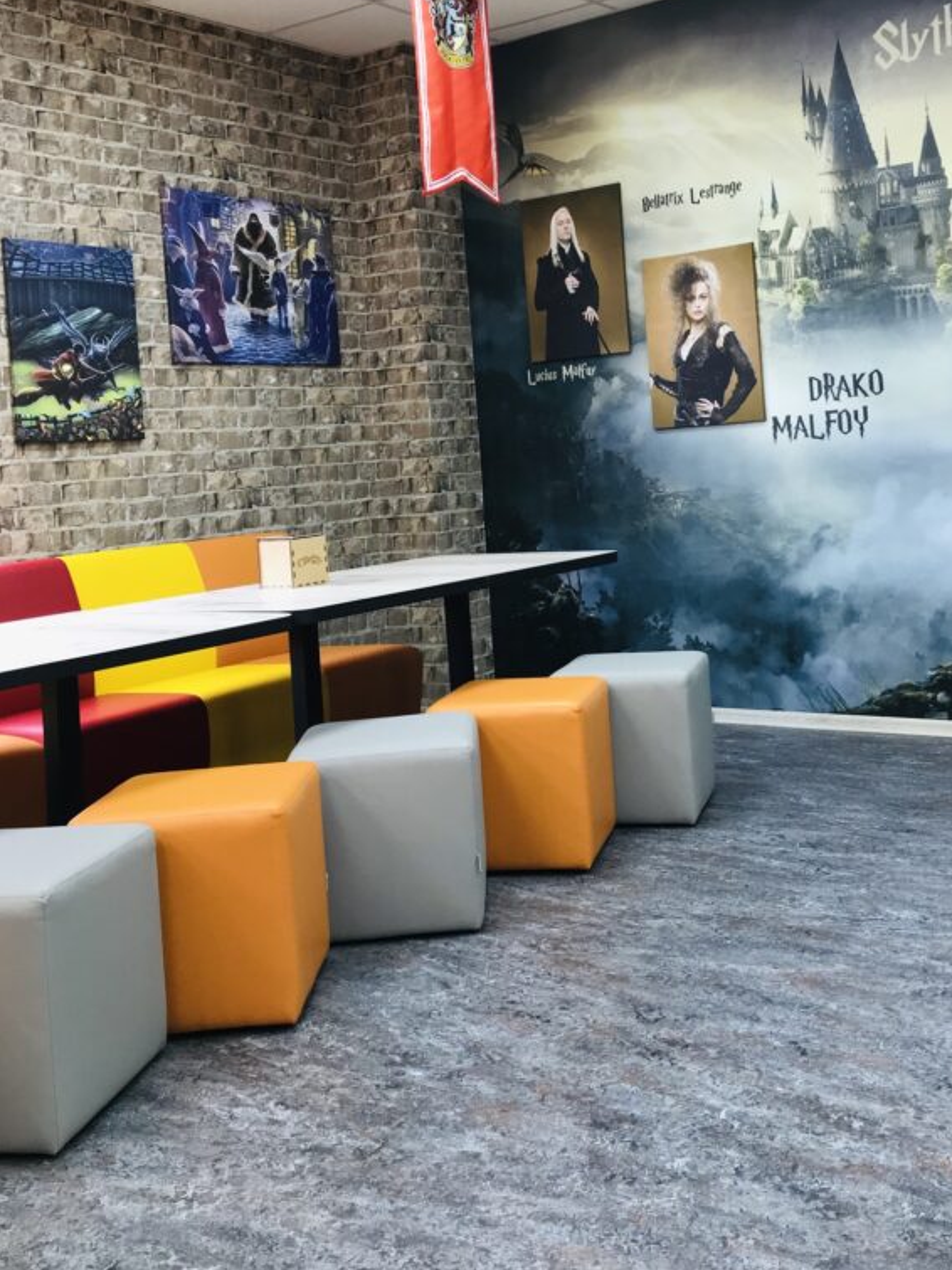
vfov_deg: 48.5
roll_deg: +3.7
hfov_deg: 37.4
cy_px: 466
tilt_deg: +0.4
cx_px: 617
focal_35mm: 38
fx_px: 1394
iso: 50
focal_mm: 3.99
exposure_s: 1/33
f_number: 1.8
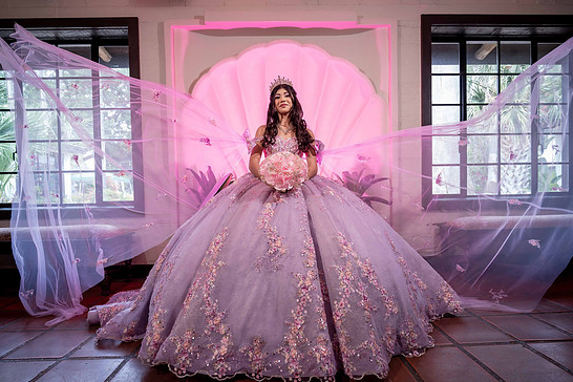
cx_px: 281
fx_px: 271
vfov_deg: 70.4
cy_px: 202
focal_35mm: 17
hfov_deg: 93.3
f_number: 2.8
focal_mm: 16
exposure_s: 1/400
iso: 1000
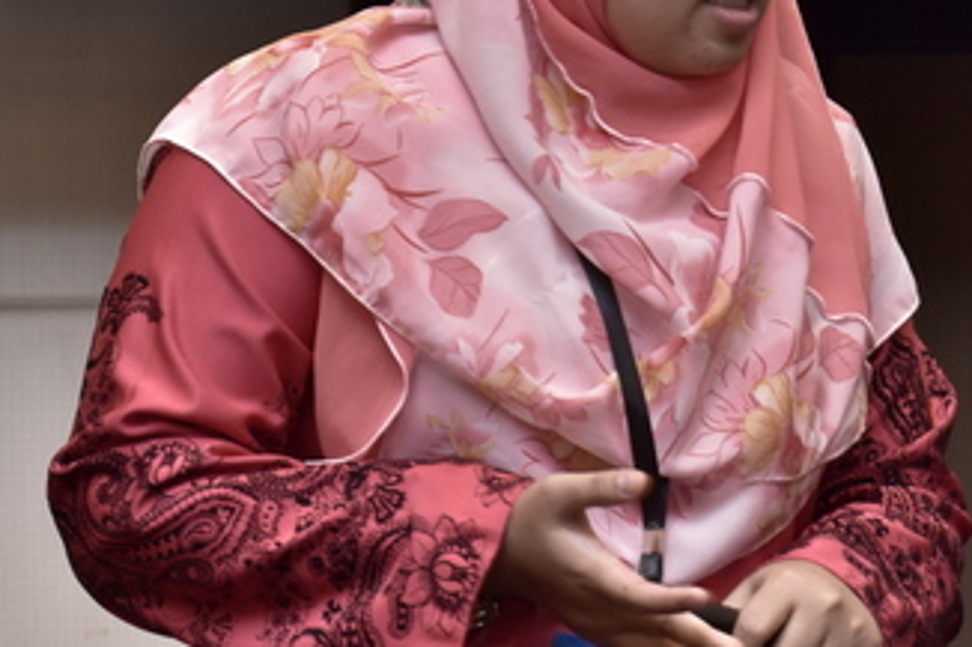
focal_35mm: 258
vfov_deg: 5.3
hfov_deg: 8.0
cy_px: 289
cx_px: 370
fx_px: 6962
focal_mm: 70
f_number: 6.3
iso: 1000
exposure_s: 1/50
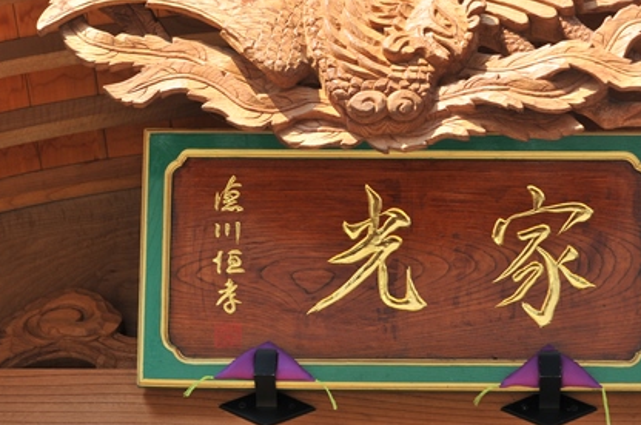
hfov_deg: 11.8
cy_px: 150
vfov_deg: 7.9
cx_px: 398
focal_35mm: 174
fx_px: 3089
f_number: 8
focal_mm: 75
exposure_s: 1/125
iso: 200
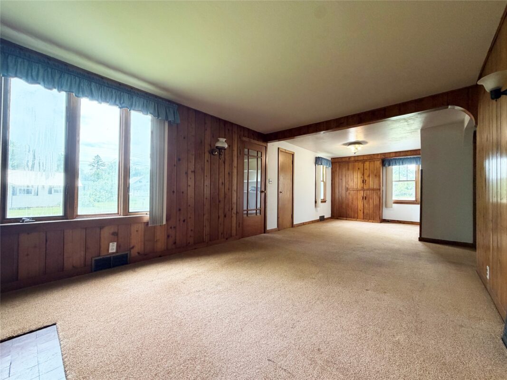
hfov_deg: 102.1
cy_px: 190
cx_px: 254
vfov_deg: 85.7
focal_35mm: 14
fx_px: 205
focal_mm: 2.22
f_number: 2.2
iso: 200
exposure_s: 1/120
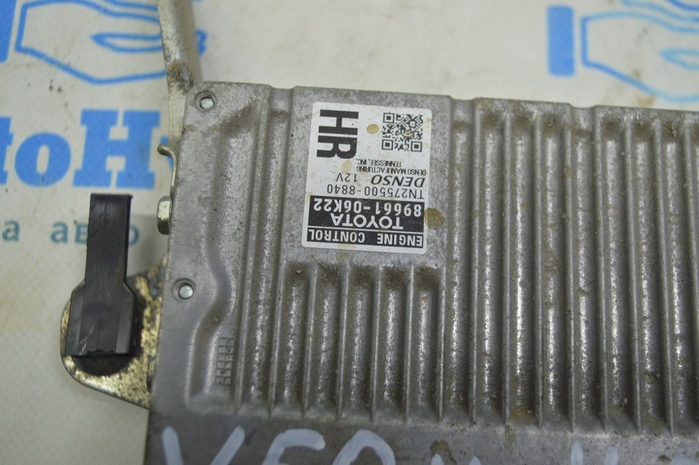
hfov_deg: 46.4
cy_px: 232
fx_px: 815
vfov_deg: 31.8
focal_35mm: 42
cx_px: 350
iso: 400
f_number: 4.2
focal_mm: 28
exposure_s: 1/50
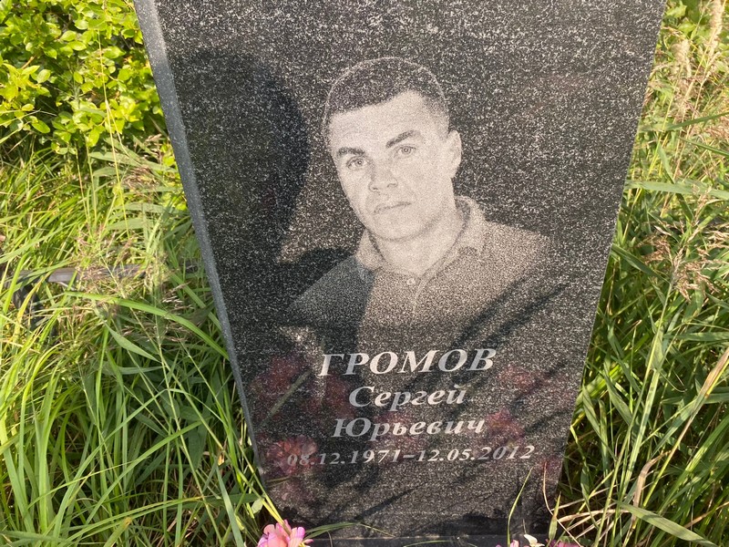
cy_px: 274
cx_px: 364
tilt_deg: -34.8
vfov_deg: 53.1
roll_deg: +4.1
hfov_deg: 67.3
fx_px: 548
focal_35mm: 26
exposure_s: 1/1182
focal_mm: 4.25
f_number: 1.8
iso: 32
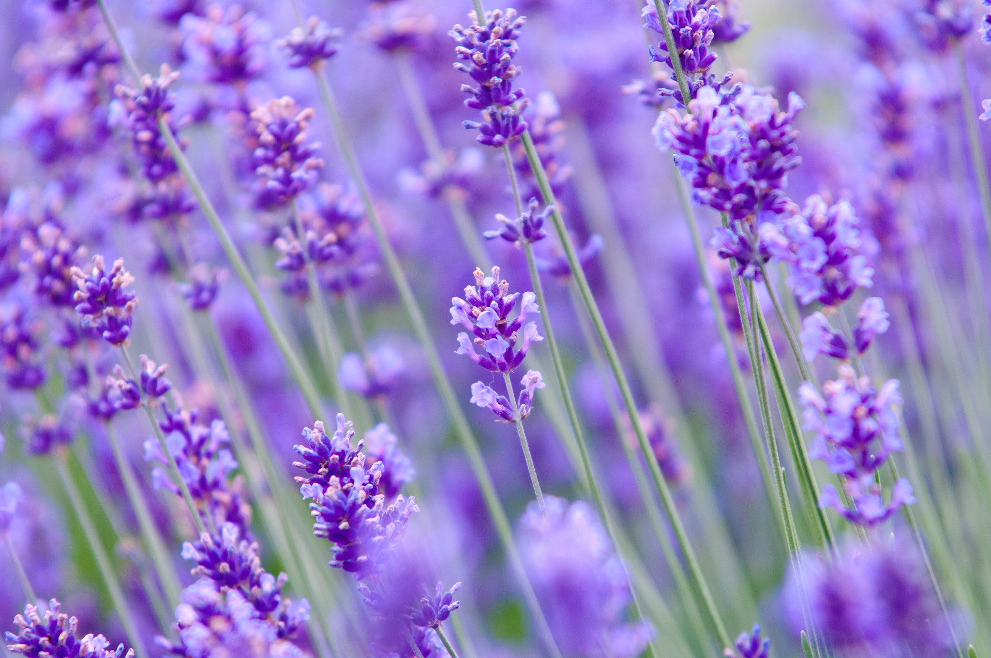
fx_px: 8248
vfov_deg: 4.6
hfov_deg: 6.9
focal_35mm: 300
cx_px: 496
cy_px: 329
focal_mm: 200
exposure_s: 1/320
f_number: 5
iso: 320
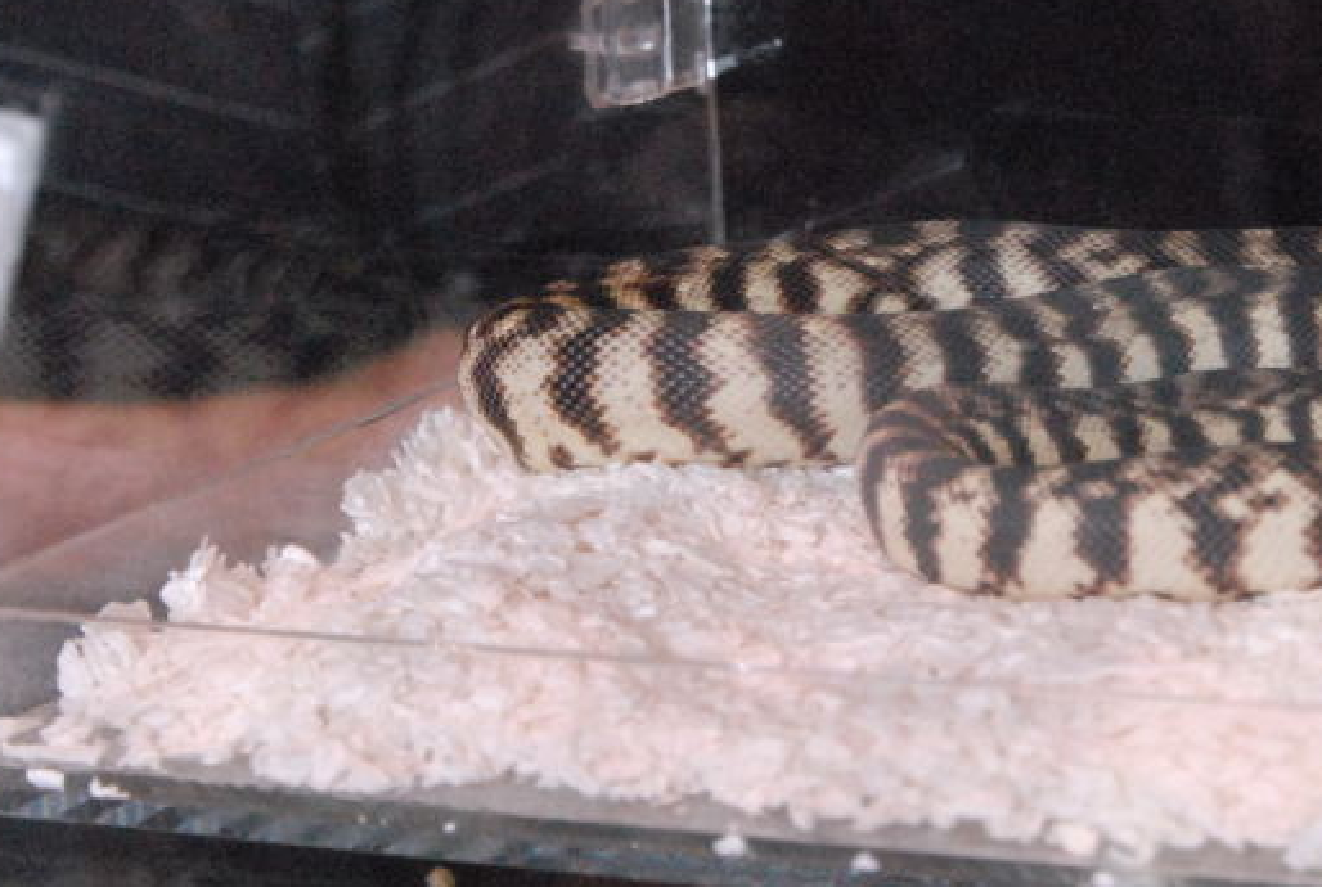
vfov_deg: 12.3
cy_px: 284
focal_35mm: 112
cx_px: 990
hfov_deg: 18.1
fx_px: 4121
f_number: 7.1
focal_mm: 48
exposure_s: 1/200
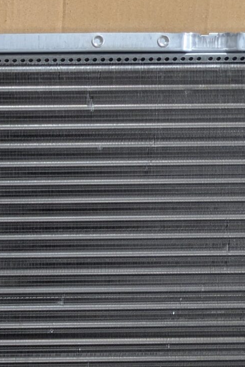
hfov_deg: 14.6
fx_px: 929
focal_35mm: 91
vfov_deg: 22.3
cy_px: 227
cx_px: -37
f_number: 1.89
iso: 532
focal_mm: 5.43
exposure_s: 1/50
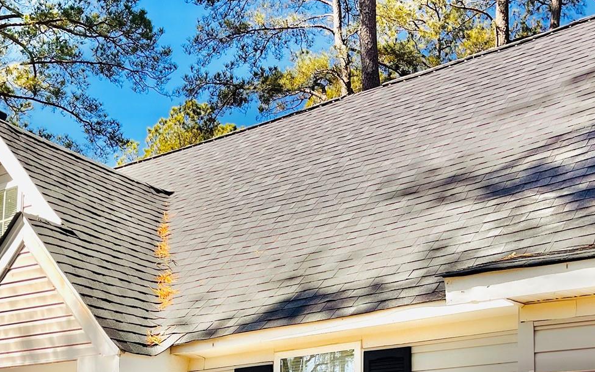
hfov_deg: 35.0
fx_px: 940
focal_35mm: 58
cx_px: 239
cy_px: 368
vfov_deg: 21.6
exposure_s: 1/1992
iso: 50
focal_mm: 5.1
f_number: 1.6
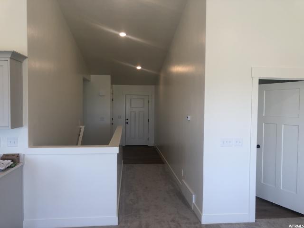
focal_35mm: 28
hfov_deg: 63.4
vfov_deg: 49.7
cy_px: 114
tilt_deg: -2.3
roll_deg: -0.5
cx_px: 152
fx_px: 246
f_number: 1.8
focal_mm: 4
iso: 50
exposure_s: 1/120
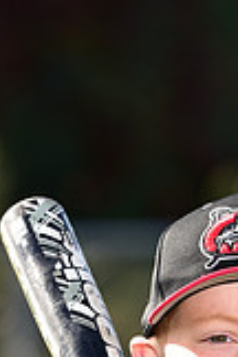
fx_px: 7080
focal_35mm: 714
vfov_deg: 2.9
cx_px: 257
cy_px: 544
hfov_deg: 1.9
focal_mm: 200
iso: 80
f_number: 5
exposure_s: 1/250
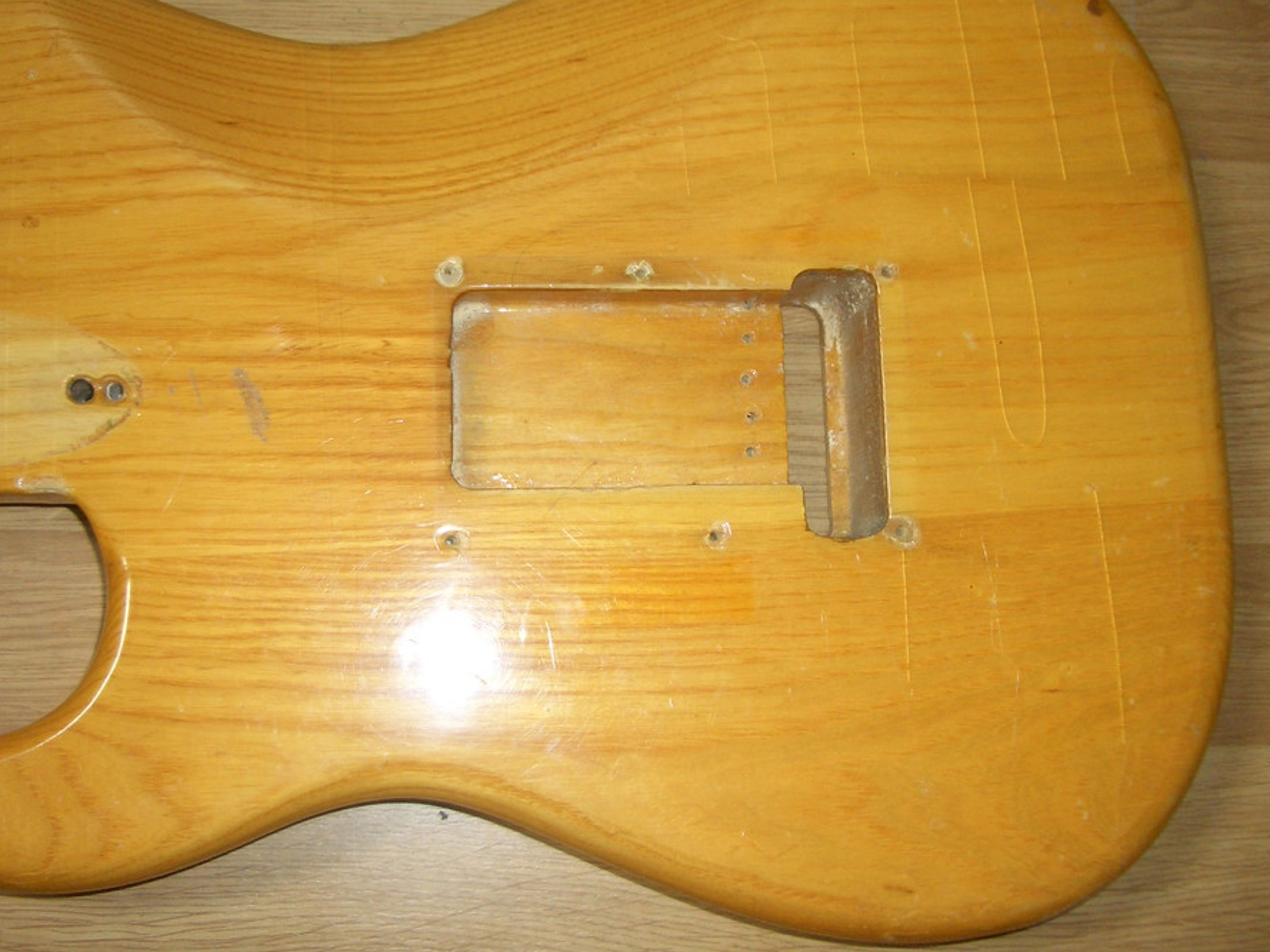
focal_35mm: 42
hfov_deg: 44.6
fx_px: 1541
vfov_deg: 34.3
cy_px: 402
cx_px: 519
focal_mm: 5.8
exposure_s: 1/60
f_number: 2.6
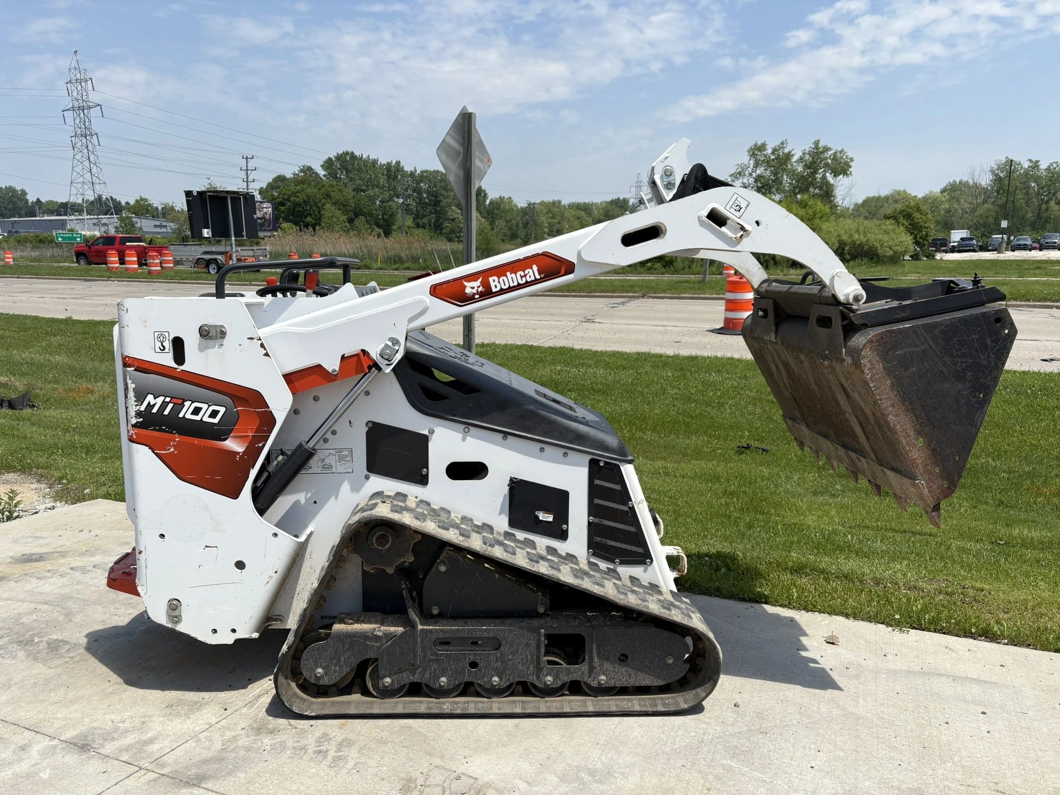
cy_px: 398
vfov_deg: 53.1
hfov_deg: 67.3
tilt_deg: -11.2
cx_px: 530
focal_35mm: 26
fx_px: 796
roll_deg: +0.3
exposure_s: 1/4065
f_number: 1.6
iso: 50
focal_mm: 5.96
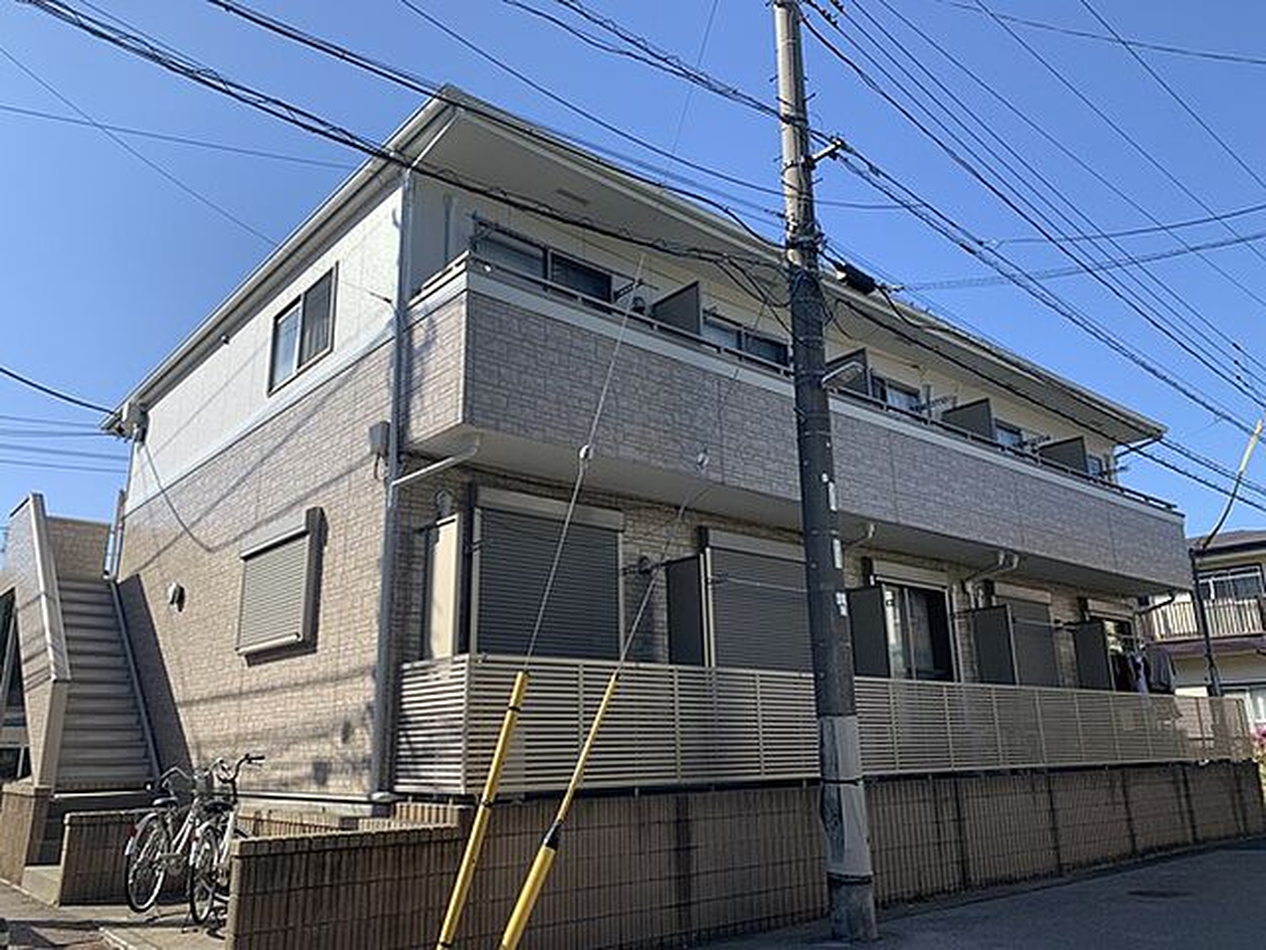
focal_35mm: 26
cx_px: 633
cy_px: 475
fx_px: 951
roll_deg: +1.1
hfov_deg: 67.3
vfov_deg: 53.1
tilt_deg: +17.1
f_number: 1.8
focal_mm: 4.25
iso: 25
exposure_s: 1/1447
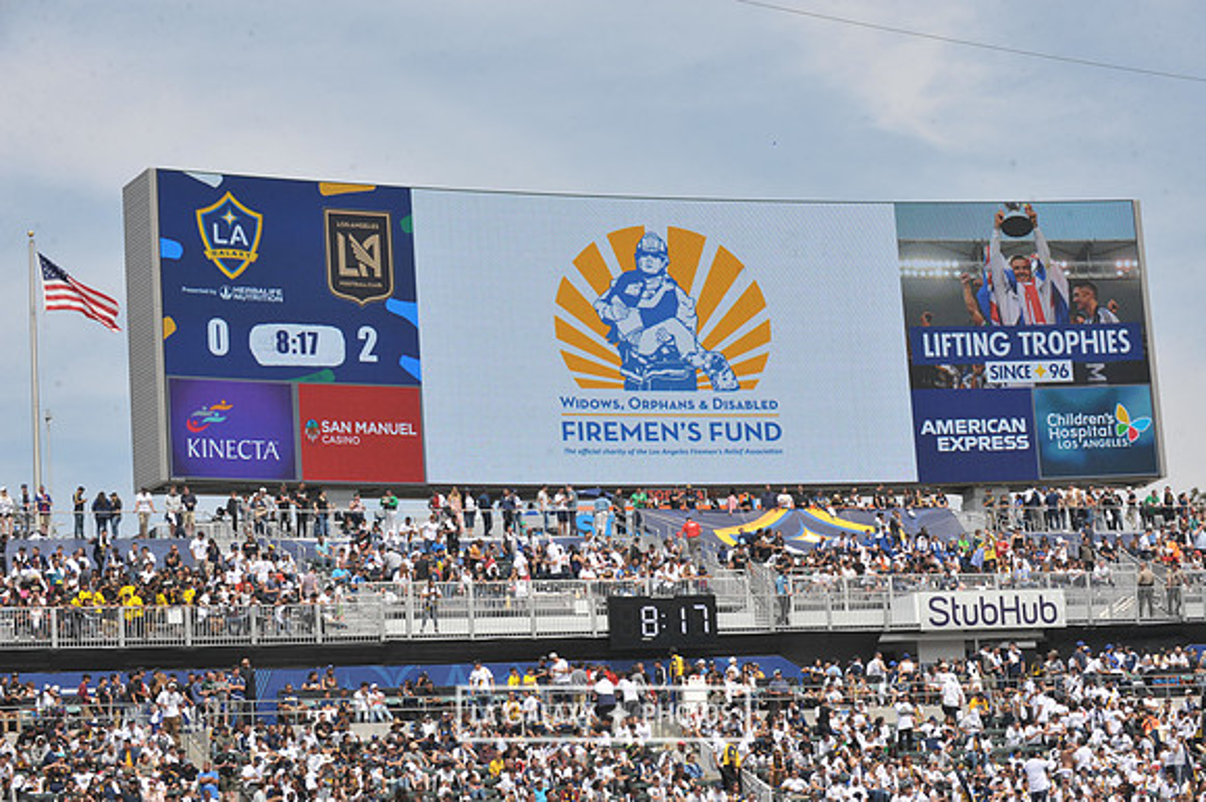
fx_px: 3181
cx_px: 603
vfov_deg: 14.4
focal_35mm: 95
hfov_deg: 21.5
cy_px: 401
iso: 320
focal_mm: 95
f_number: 11
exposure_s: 1/500
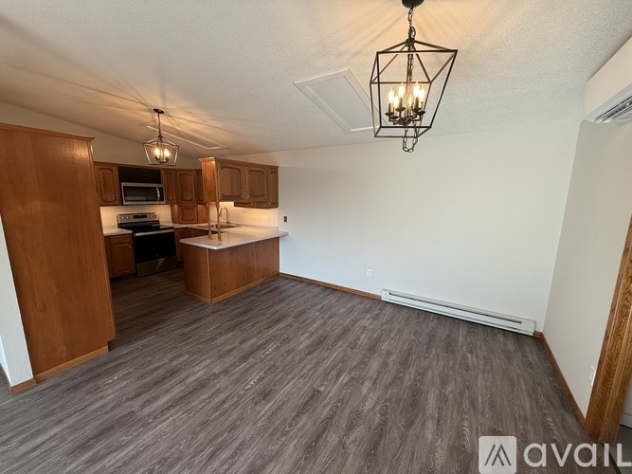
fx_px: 256
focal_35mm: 14
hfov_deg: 102.1
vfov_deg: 85.7
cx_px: 316
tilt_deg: -9.3
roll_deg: -1.0
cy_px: 237
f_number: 2.2
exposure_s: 1/120
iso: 125
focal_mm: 2.22
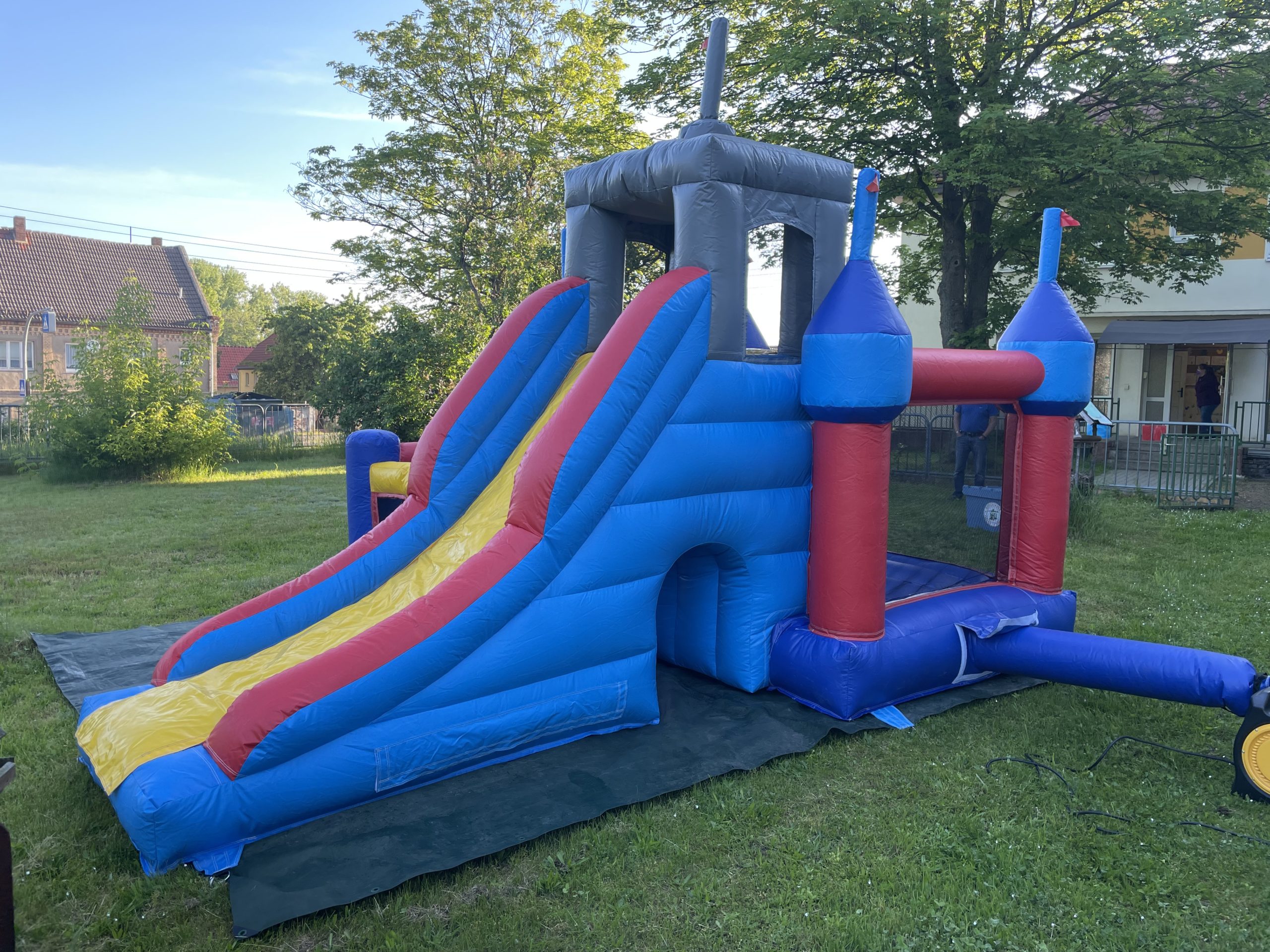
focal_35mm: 26
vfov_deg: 53.1
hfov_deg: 67.3
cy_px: 476
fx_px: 954
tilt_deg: -3.4
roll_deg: -1.4
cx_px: 635
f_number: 1.6
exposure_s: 1/222
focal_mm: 4.2
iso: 32
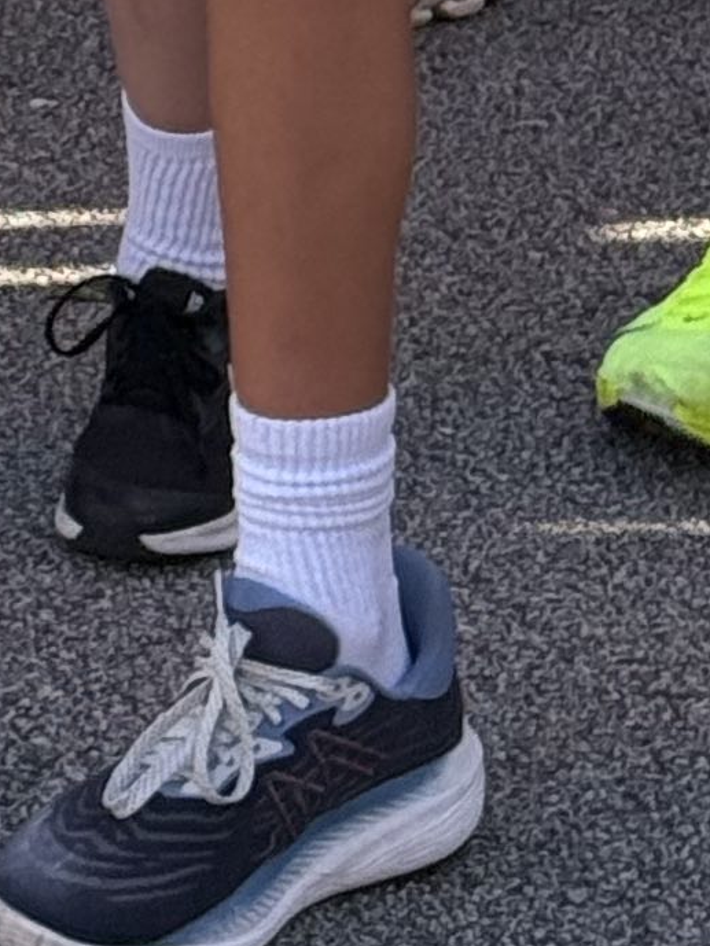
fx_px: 7682
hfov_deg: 5.2
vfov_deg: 6.5
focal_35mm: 281
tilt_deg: -3.5
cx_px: -684
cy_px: -1792
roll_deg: -1.7
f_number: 1.78
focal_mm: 6.76
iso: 100
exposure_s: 1/1307
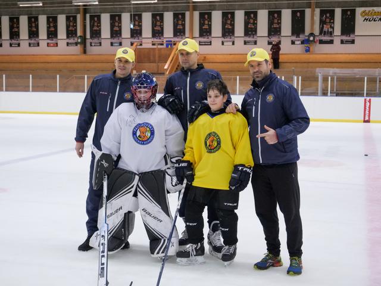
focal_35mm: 56
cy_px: 143
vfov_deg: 26.1
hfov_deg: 34.3
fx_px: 616
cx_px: 190
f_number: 3.6
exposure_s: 1/200
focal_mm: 28
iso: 1600
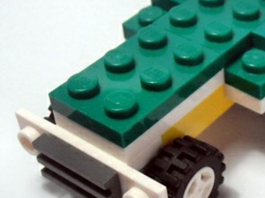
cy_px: 100
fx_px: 773
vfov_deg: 14.6
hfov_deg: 18.8
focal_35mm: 101
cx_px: 278
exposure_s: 1/100
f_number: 3.9
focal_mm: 6.61
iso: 80
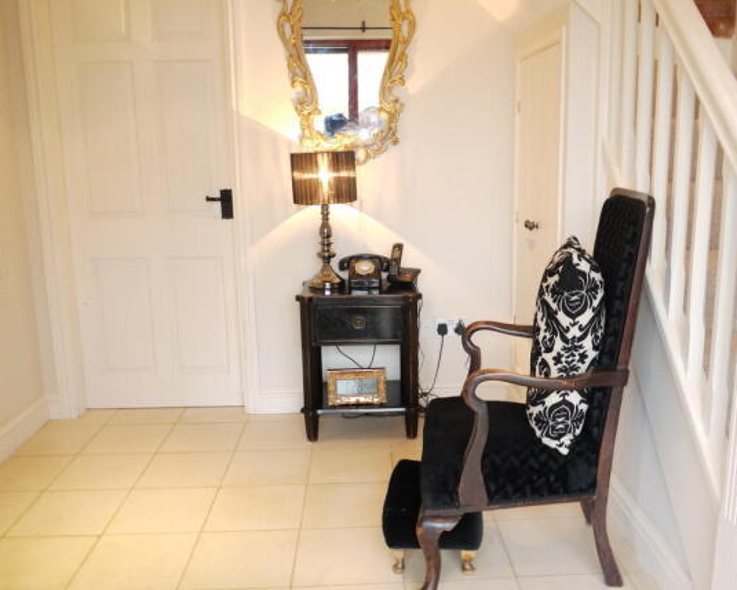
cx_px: 395
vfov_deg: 43.4
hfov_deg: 52.8
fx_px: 742
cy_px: 290
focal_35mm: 34
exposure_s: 1/15
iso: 400
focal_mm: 16
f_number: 3.7
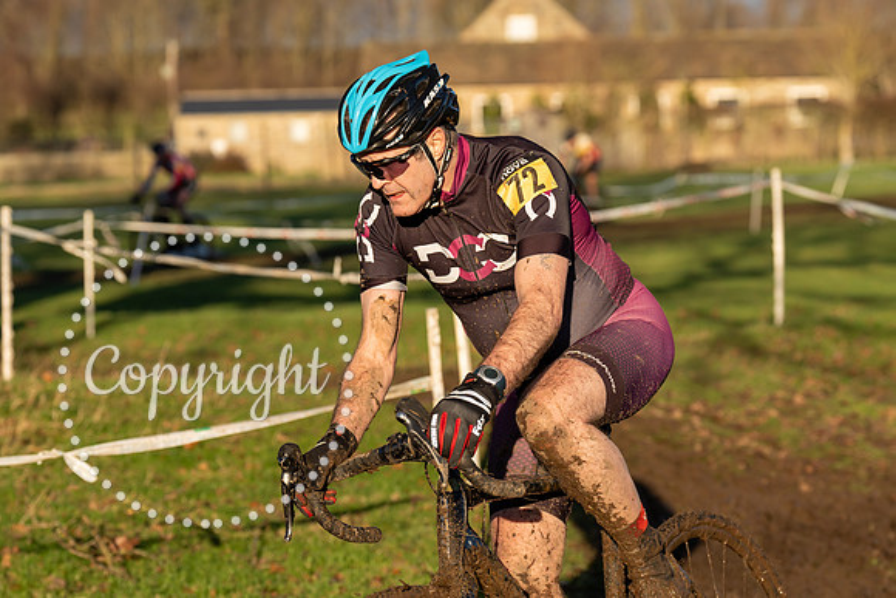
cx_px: 402
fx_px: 3494
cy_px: 220
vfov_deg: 9.8
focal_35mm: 140
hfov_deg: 14.6
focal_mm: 111
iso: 250
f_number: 4.5
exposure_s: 1/1000
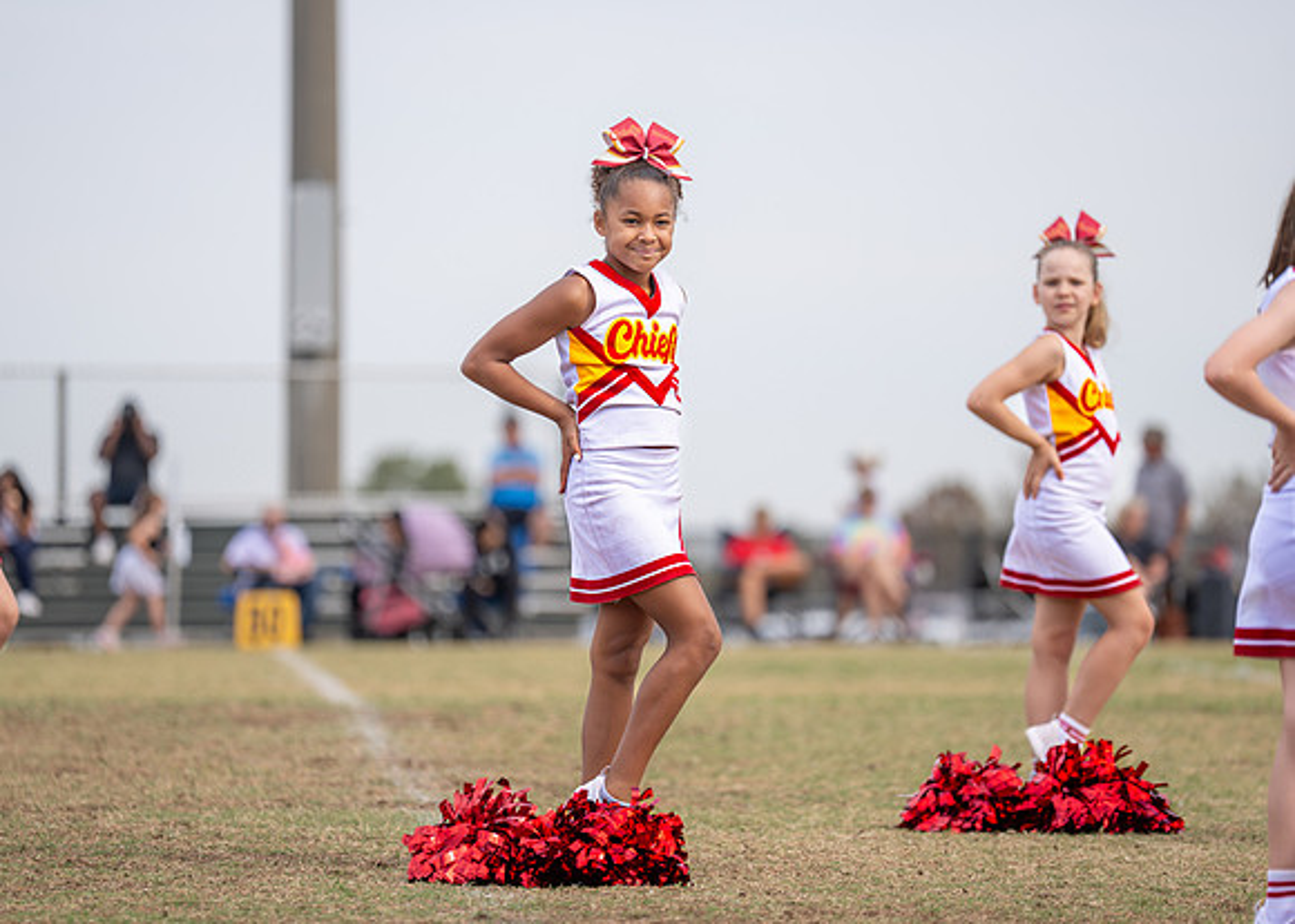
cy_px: 468
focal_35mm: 200
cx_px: 664
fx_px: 7348
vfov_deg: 7.2
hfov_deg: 10.1
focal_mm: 185
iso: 160
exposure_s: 1/1600
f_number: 2.8
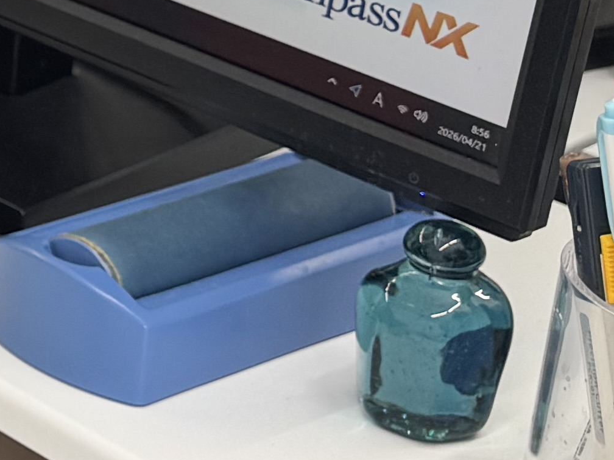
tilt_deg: -19.0
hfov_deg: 11.8
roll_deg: +1.7
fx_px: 2412
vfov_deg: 10.6
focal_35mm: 136
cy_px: -156
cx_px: -866
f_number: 1.78
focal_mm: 6.76
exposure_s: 1/100
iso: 80
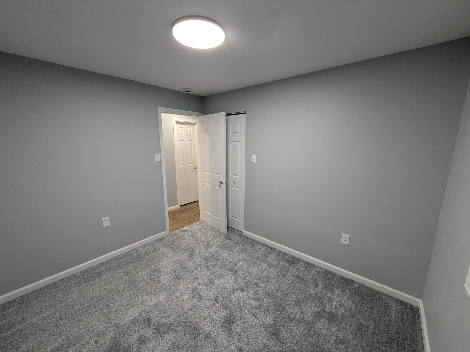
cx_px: 235
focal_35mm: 14
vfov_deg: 85.7
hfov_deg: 102.1
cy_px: 176
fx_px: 190
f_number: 2.2
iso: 67
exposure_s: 1/24
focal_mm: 1.83
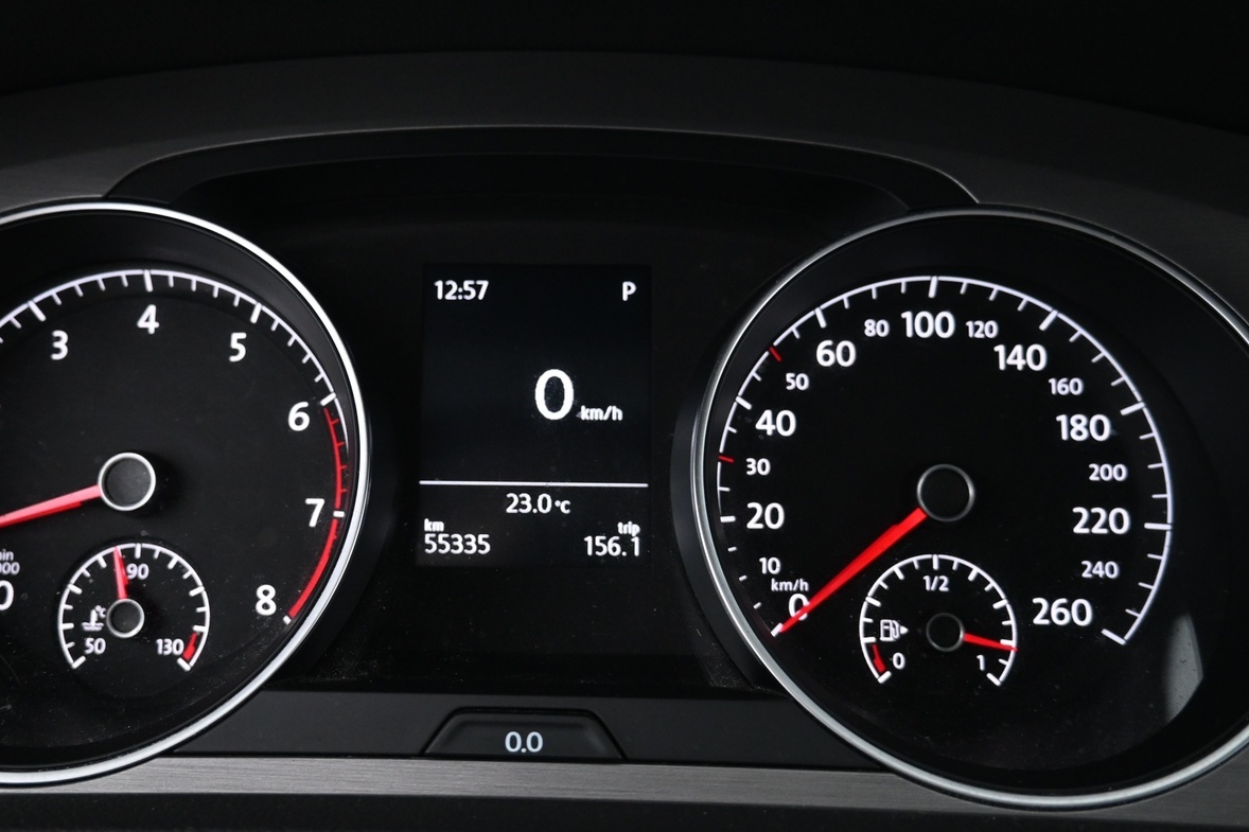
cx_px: 527
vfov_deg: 40.0
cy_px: 428
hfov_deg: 57.0
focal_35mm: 33
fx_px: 1145
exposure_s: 1/25
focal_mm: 16
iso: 1600
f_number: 3.5
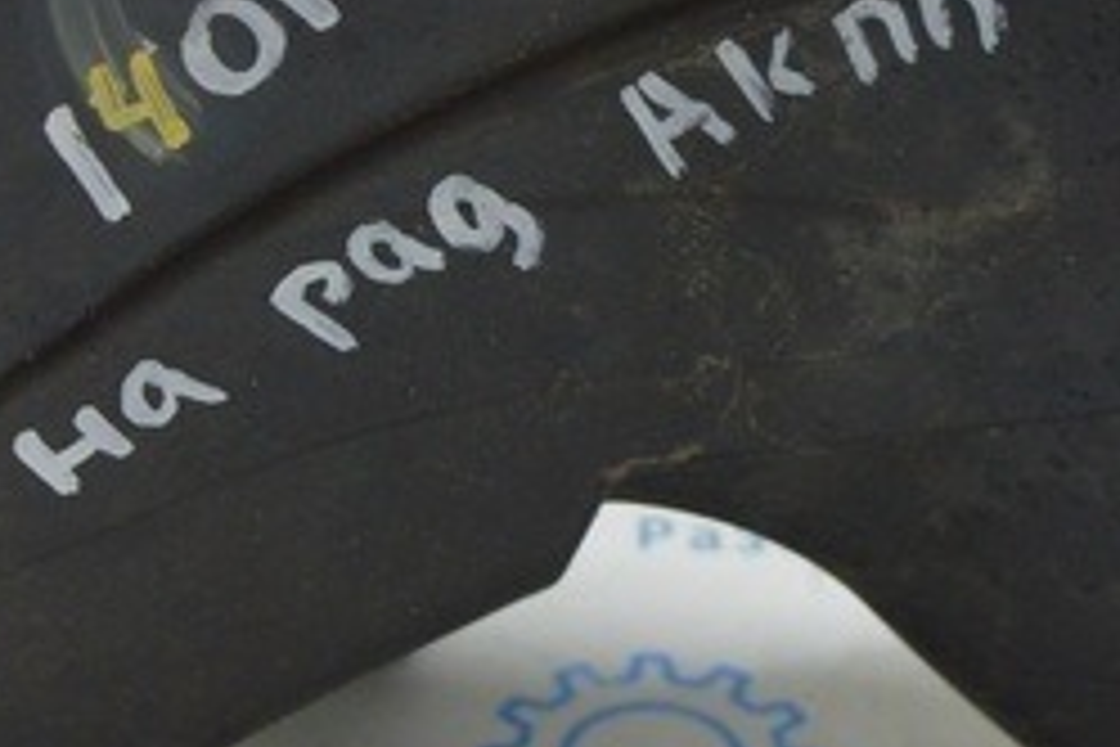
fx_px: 5755
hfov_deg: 11.1
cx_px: 369
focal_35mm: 185
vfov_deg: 7.4
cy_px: 191
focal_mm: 30
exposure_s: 1/20
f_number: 5.6
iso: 400
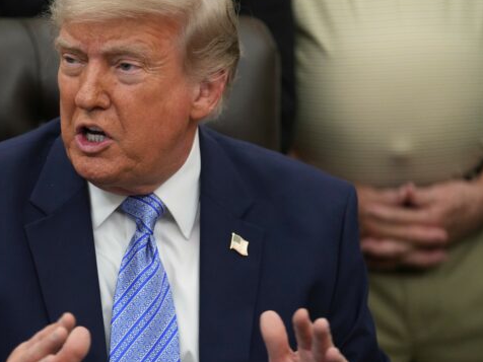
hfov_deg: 7.2
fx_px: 3851
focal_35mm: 276
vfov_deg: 5.4
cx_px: 136
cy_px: 180
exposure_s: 1/320
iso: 3200
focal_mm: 178
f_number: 2.8
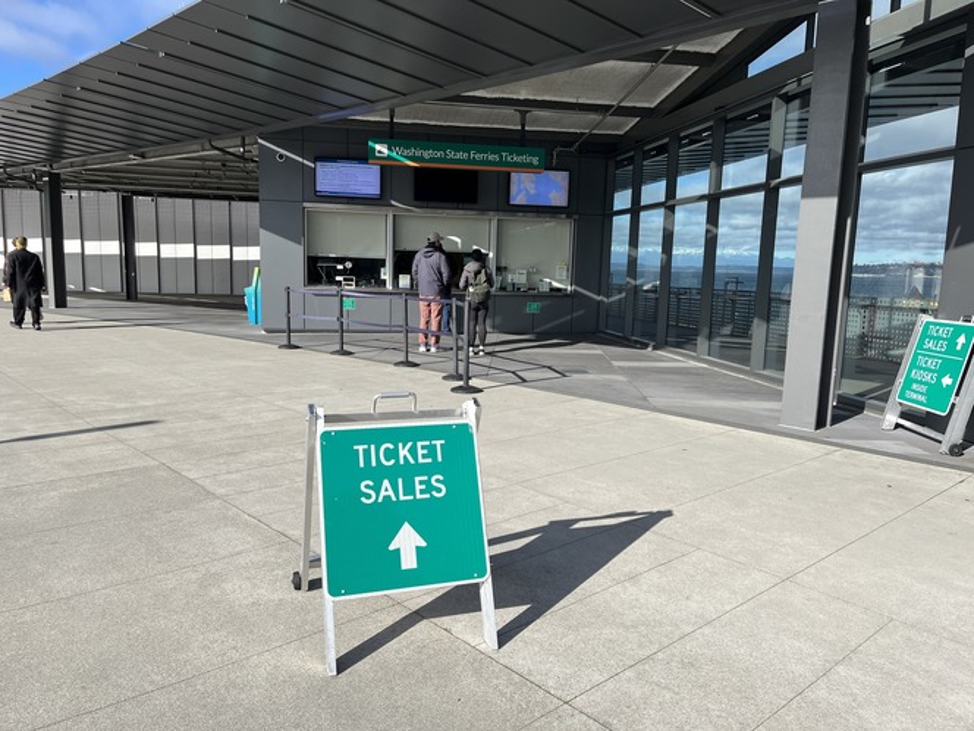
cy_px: 366
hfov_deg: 67.3
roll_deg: -2.0
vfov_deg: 53.1
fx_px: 732
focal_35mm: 26
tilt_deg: -9.4
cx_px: 487
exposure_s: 1/3876
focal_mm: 5.1
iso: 50
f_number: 1.6
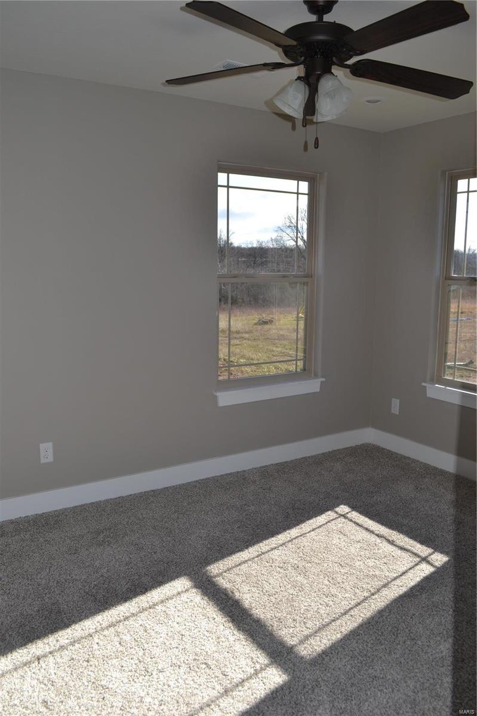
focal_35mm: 27
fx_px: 537
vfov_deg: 67.4
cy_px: 358
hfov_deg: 47.9
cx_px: 238
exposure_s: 1/200
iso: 100
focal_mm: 18
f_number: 5.6
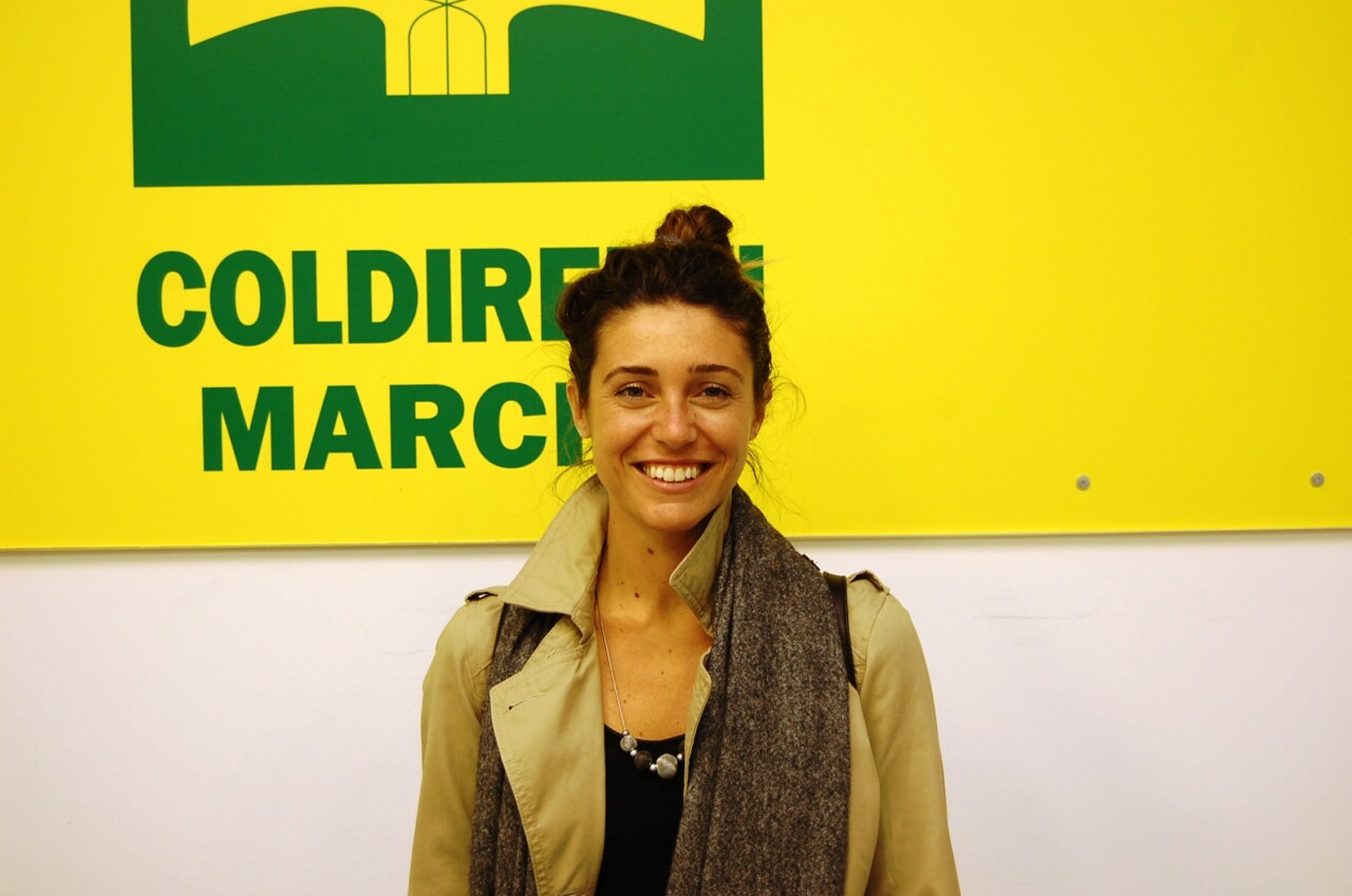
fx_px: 2137
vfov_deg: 23.7
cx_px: 676
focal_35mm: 57
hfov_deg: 35.1
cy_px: 448
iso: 500
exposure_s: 1/30
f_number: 5
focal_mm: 38
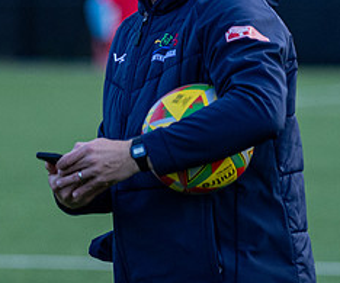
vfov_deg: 2.7
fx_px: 5902
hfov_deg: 3.3
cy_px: -59
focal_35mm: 577
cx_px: 181
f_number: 2.2
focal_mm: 135
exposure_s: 1/3200
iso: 1000
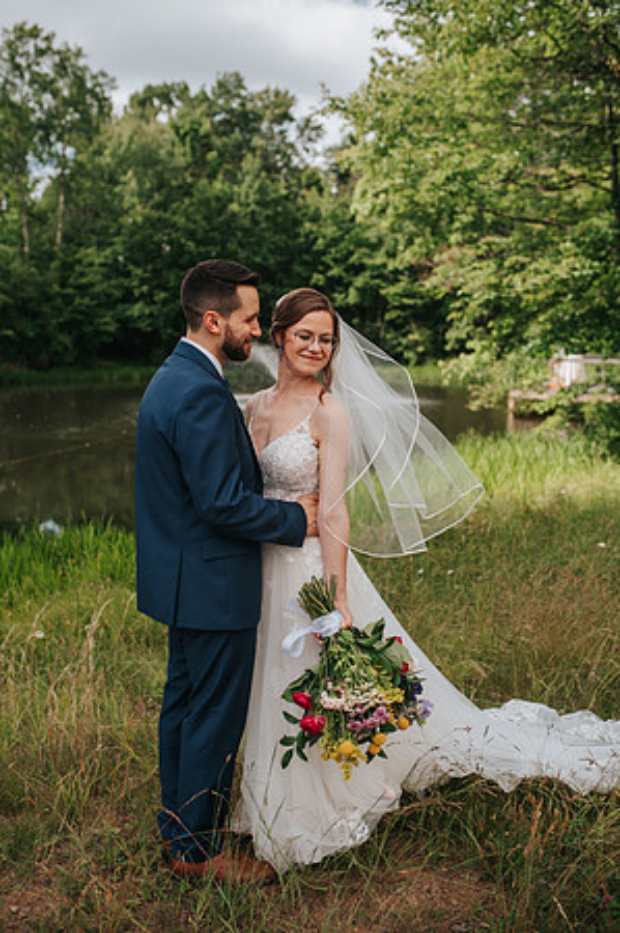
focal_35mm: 35
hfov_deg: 37.8
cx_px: 310
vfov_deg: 54.5
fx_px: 906
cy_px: 466
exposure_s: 1/2000
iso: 160
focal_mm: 35
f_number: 2.8
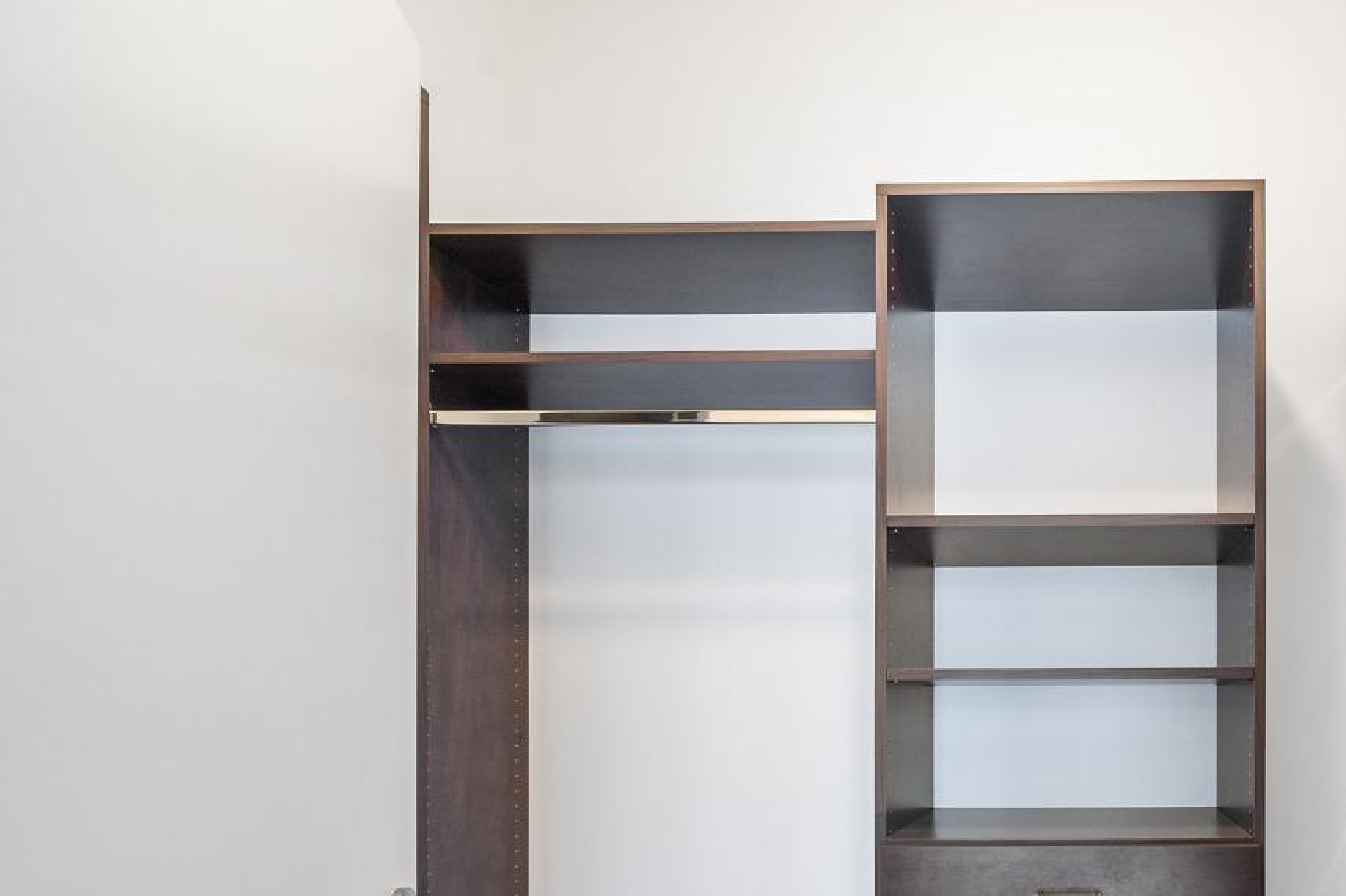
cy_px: 704
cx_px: 1090
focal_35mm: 21
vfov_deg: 55.7
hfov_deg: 72.3
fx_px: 785
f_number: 8
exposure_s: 1/1.67
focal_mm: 12
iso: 640
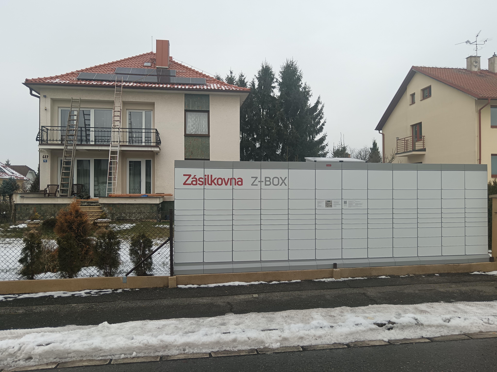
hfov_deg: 65.3
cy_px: 186
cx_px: 248
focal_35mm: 27
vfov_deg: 51.4
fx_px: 388
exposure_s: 1/521
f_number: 1.9
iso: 100
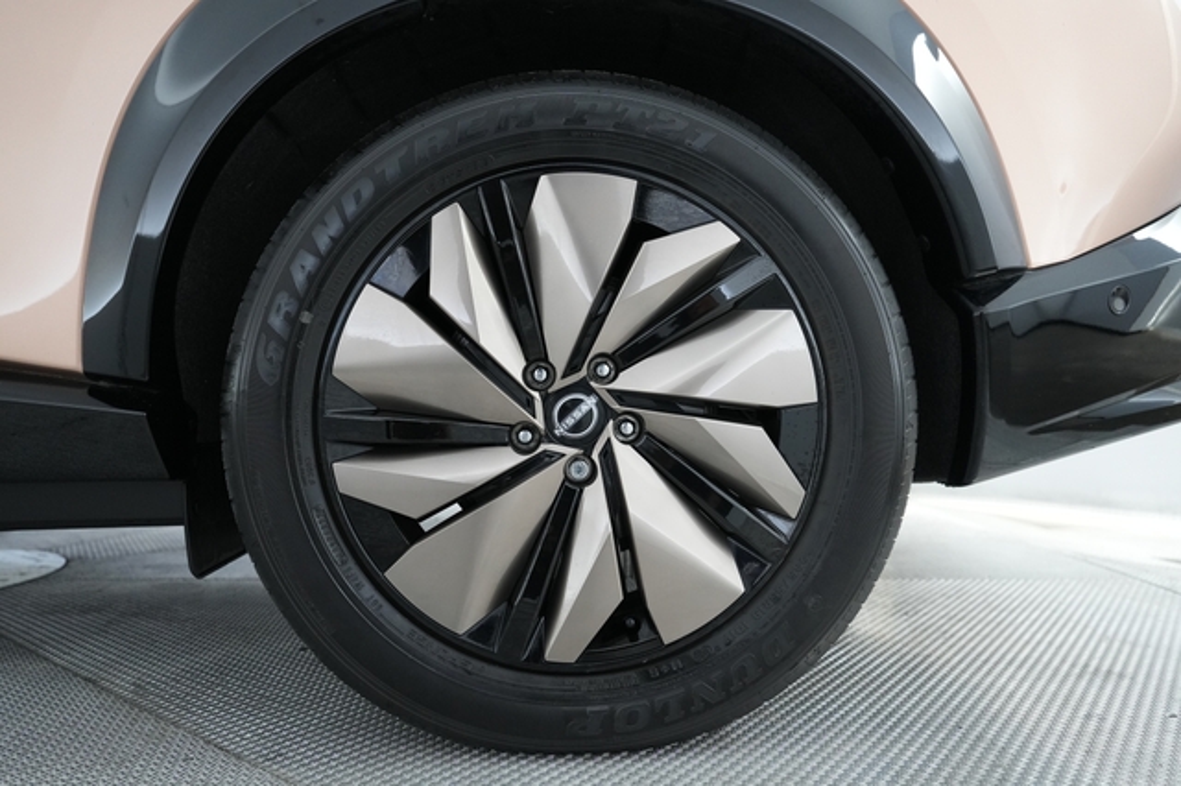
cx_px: 590
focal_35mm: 25
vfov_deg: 51.2
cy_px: 393
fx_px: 820
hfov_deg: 71.5
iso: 3200
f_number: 2.8
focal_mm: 25
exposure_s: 1/160
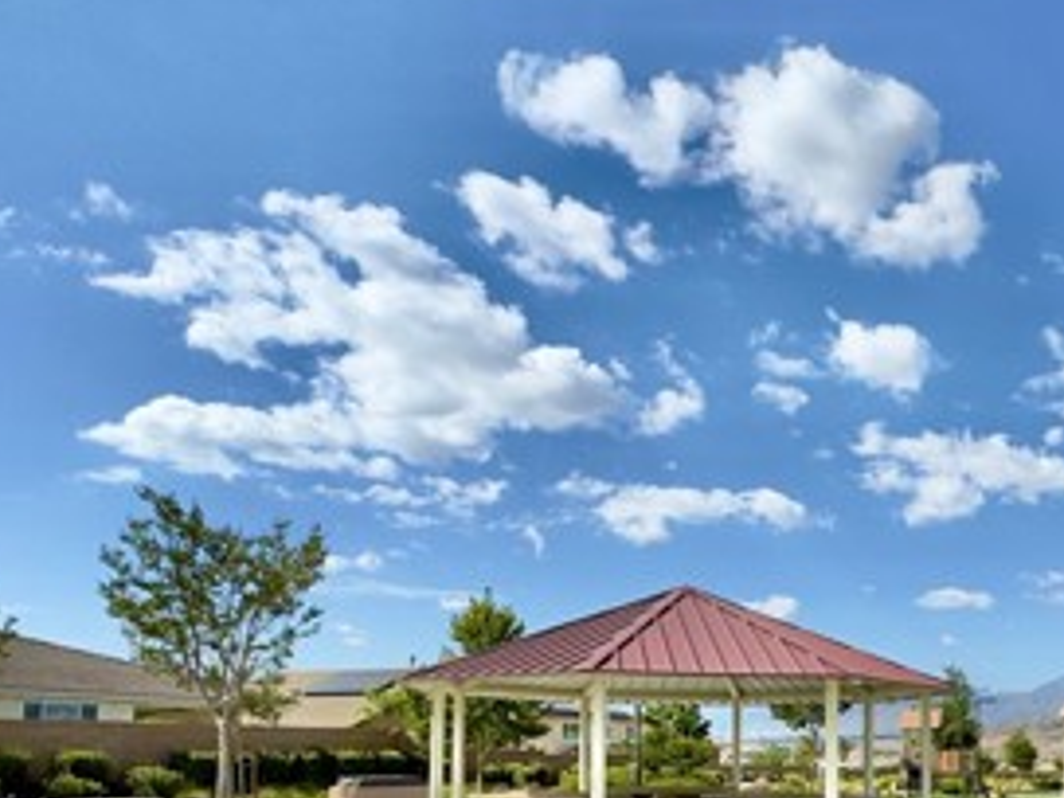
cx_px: 814
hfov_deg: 52.6
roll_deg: -0.2
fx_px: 1014
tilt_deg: +2.7
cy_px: 692
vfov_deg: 40.3
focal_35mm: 33
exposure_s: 1/2985
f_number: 2.2
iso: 50
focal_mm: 2.22
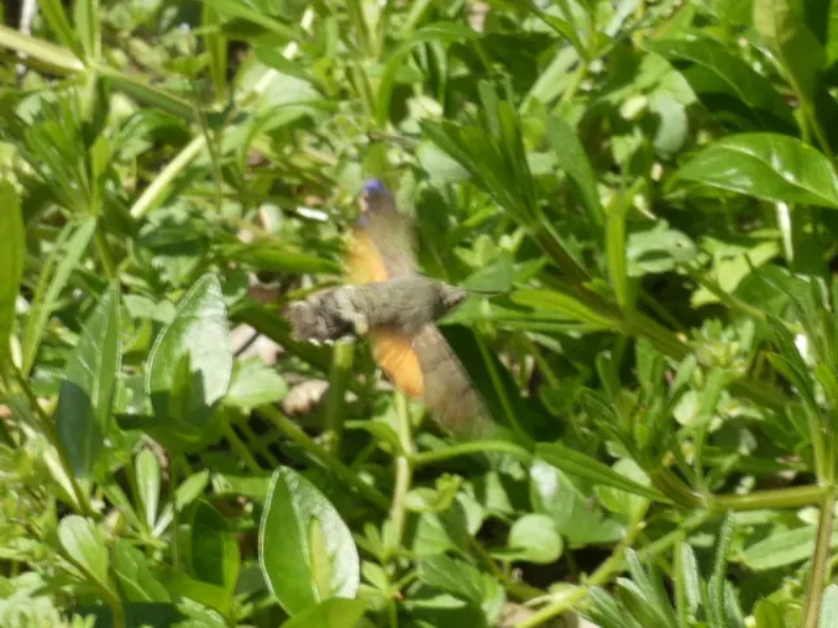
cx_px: 419
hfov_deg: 10.2
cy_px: 314
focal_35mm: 194
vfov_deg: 7.7
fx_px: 4696
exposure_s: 1/100
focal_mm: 34.8
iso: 80
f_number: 5.5
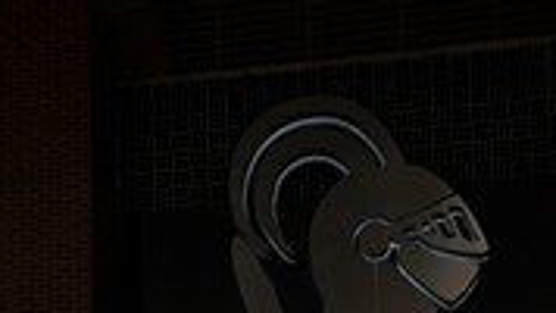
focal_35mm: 90
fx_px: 1326
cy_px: 692
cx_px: 256
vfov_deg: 11.6
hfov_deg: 23.7
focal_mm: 34
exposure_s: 1/125
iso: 800
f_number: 5
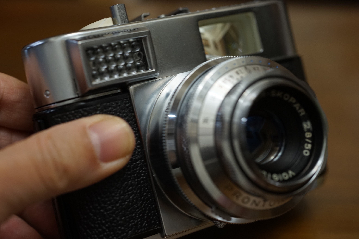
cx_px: 180
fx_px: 499
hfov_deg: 39.6
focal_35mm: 50
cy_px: 120
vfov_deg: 27.0
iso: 1250
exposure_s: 1/60
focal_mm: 50
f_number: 4
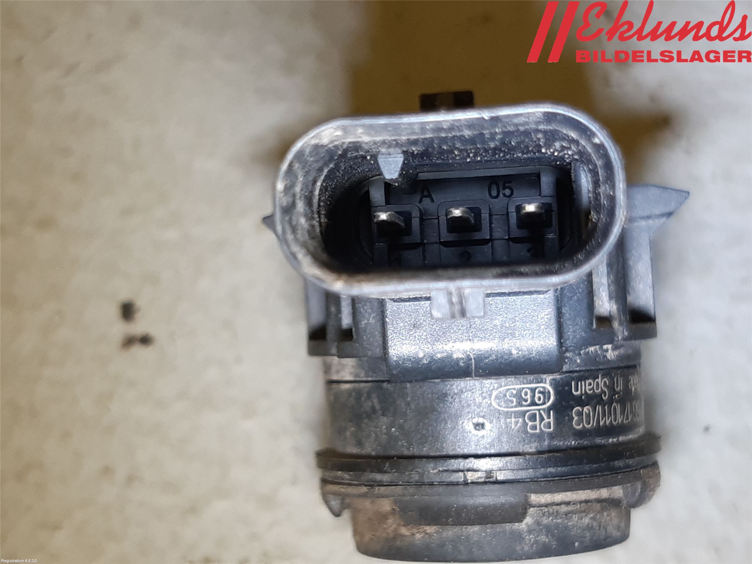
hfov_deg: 67.3
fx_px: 565
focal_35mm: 26
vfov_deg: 53.1
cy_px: 282
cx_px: 376
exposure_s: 1/50
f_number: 1.7
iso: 64
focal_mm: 3.93
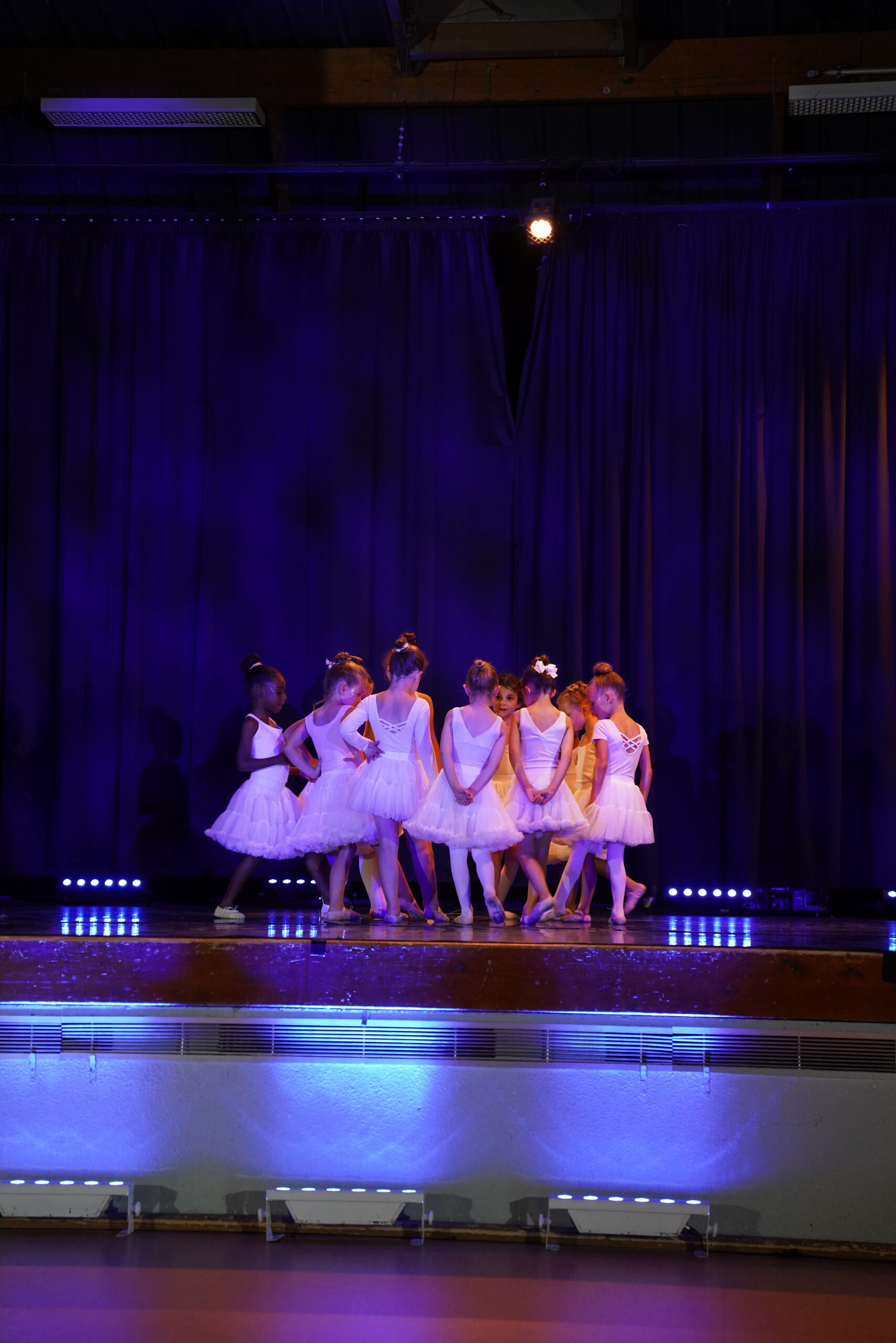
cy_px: 672
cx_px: 448
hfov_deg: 19.5
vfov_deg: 28.8
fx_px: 2613
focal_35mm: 70
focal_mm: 70
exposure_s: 1/80
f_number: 4
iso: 3200
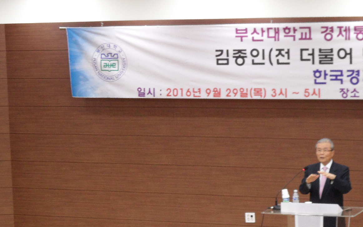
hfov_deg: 18.6
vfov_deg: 11.6
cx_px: 190
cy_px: 220
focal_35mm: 112
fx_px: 1108
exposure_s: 1/20
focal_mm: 10.3
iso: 240
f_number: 4
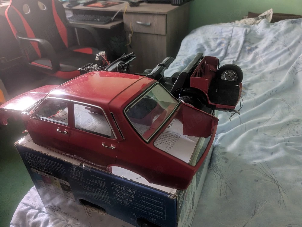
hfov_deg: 71.5
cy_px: 114
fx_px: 210
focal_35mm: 24
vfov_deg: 56.9
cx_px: 151
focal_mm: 6.9
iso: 1173
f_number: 1.68
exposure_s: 1/63.7
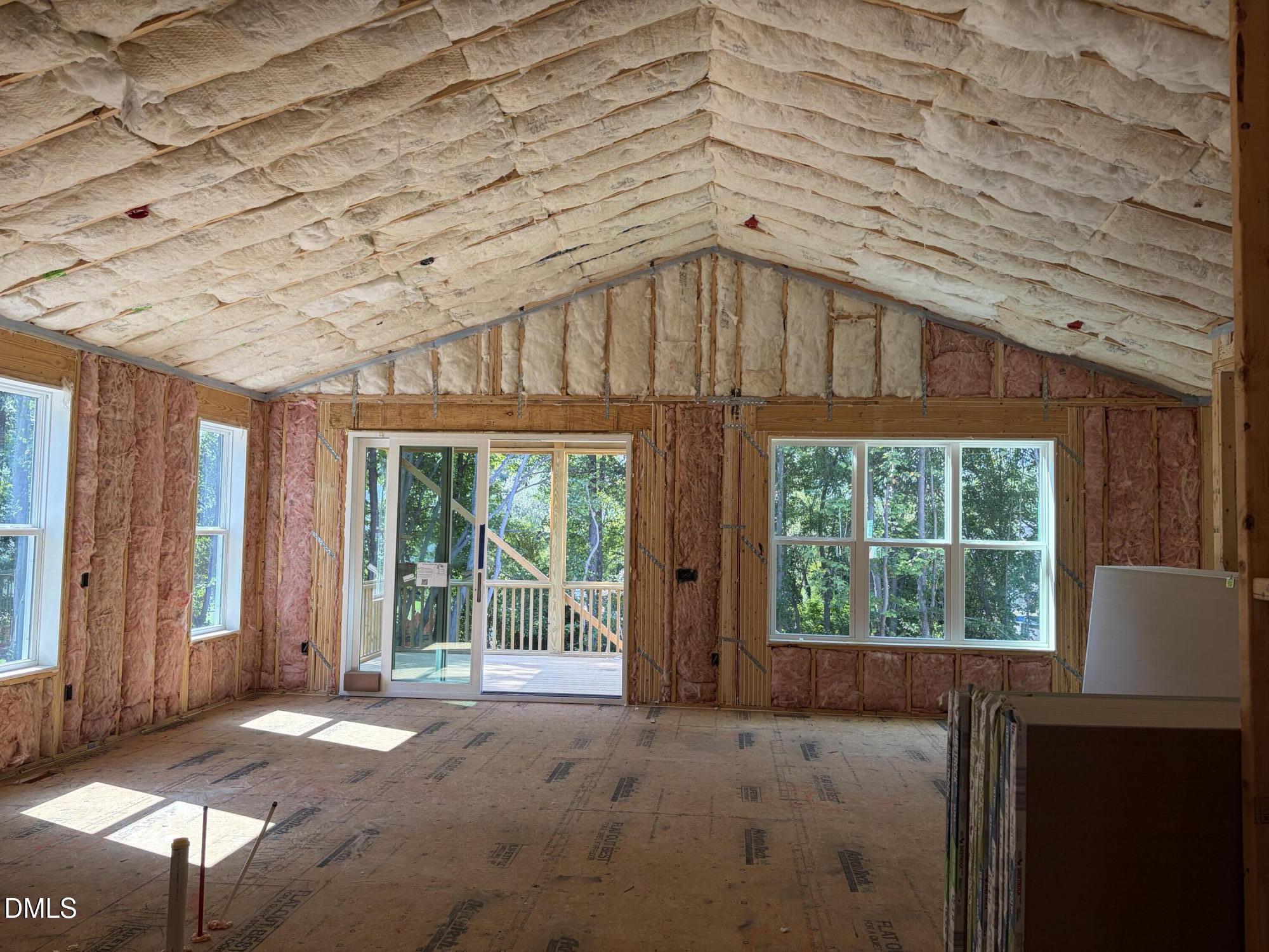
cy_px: 476
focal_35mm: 26
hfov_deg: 67.3
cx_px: 634
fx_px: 953
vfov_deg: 53.1
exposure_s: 1/197
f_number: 1.6
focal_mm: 5.96
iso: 80
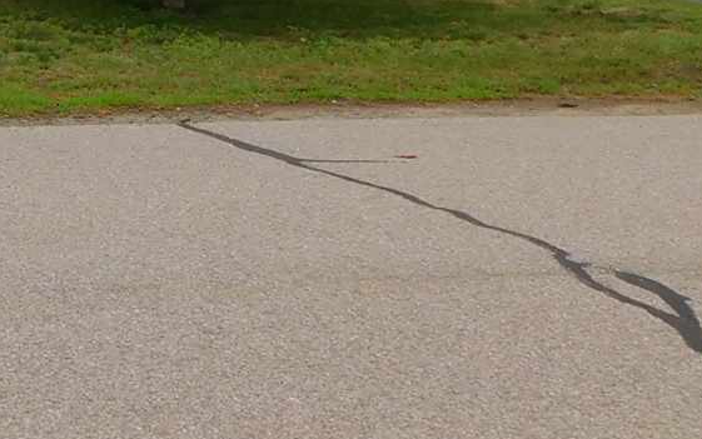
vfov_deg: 10.7
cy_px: -303
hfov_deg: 16.0
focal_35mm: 116
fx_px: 2220
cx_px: -442
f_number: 3.2
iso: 125
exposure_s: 1/1000
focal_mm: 5.3
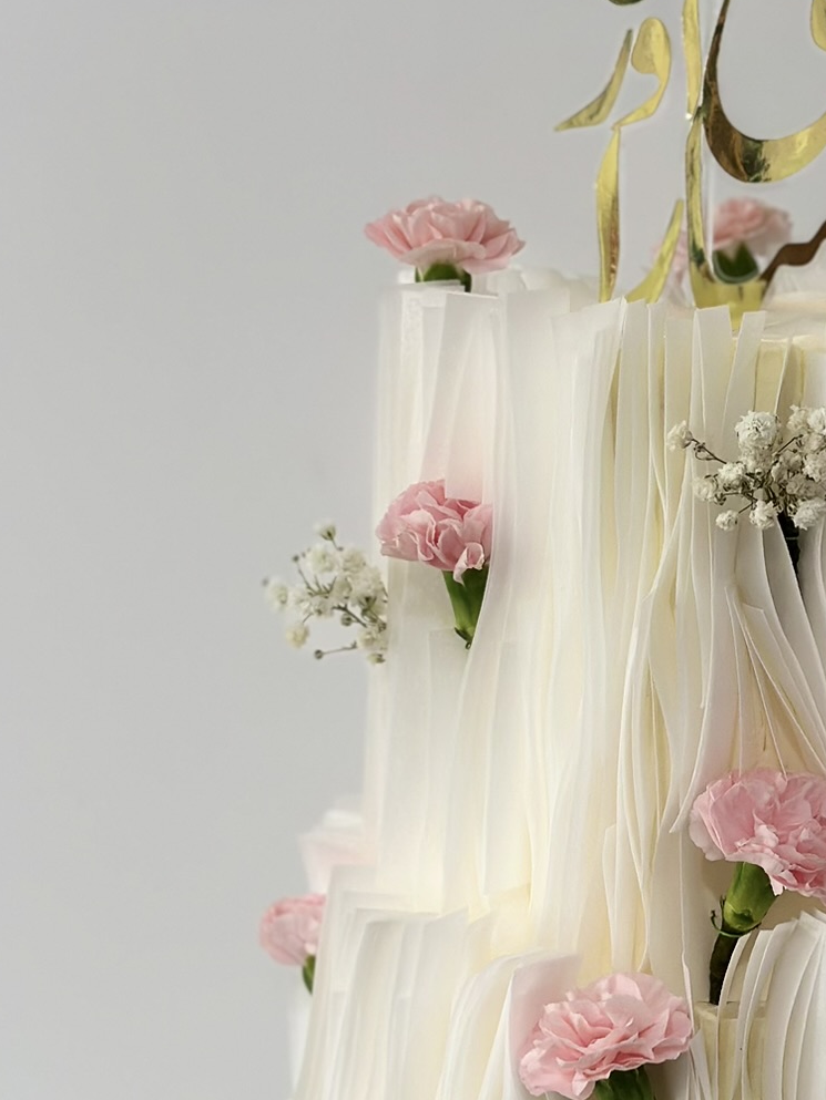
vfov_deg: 19.8
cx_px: 747
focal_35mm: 99
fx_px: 3149
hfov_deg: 14.8
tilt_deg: -10.1
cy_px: 711
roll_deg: -1.5
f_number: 1.78
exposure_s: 1/100
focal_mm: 6.86
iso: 125
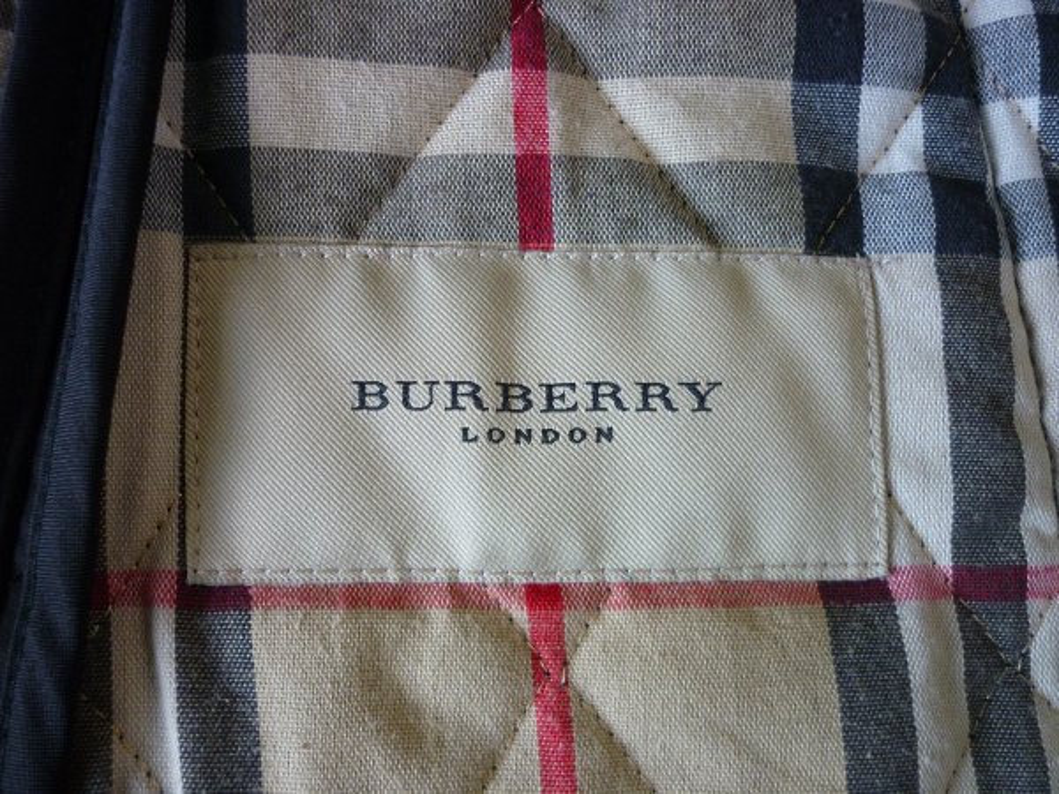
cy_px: 397
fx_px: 1010
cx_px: 530
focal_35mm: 33
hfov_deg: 55.4
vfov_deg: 42.9
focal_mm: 5.5
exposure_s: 1/30
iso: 125
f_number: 2.8
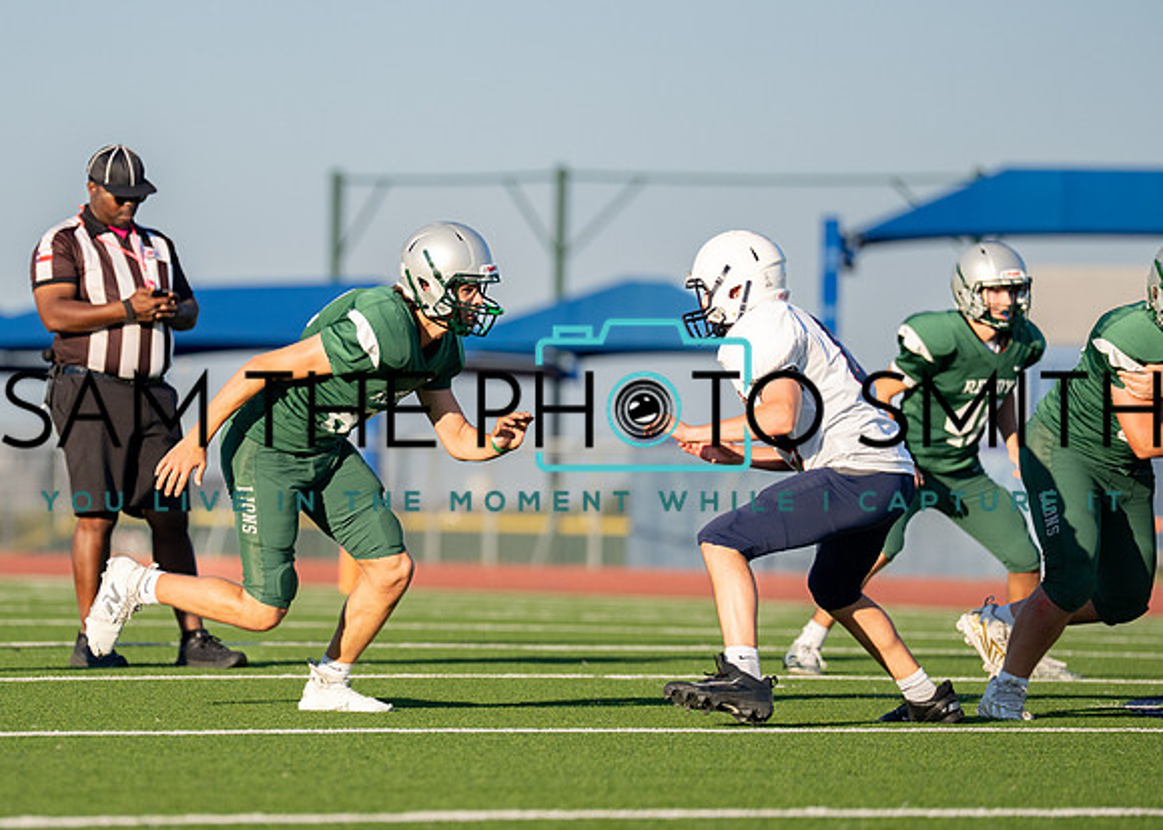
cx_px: 319
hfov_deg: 6.9
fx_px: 9602
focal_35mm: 291
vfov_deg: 5.0
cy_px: 446
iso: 200
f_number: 2.8
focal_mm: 200
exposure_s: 1/4000
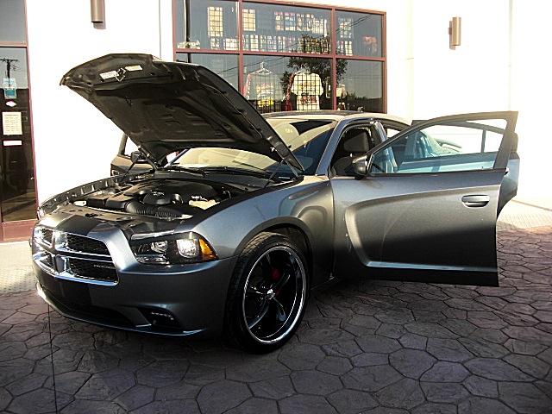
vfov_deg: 39.7
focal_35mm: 36
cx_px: 276
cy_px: 207
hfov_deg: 51.4
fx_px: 574
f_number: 2.8
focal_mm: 6.3
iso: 50
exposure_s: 1/250
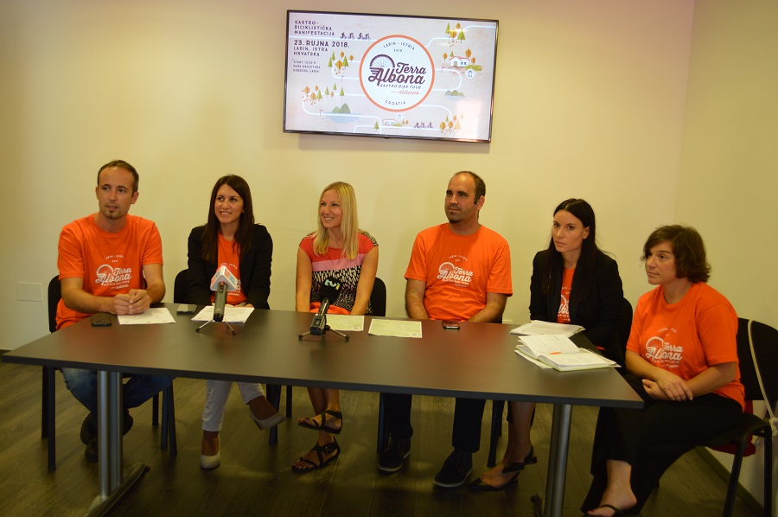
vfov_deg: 39.9
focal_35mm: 33
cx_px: 389
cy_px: 258
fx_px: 712
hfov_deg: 57.3
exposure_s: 1/30
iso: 400
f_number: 3.8
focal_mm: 22
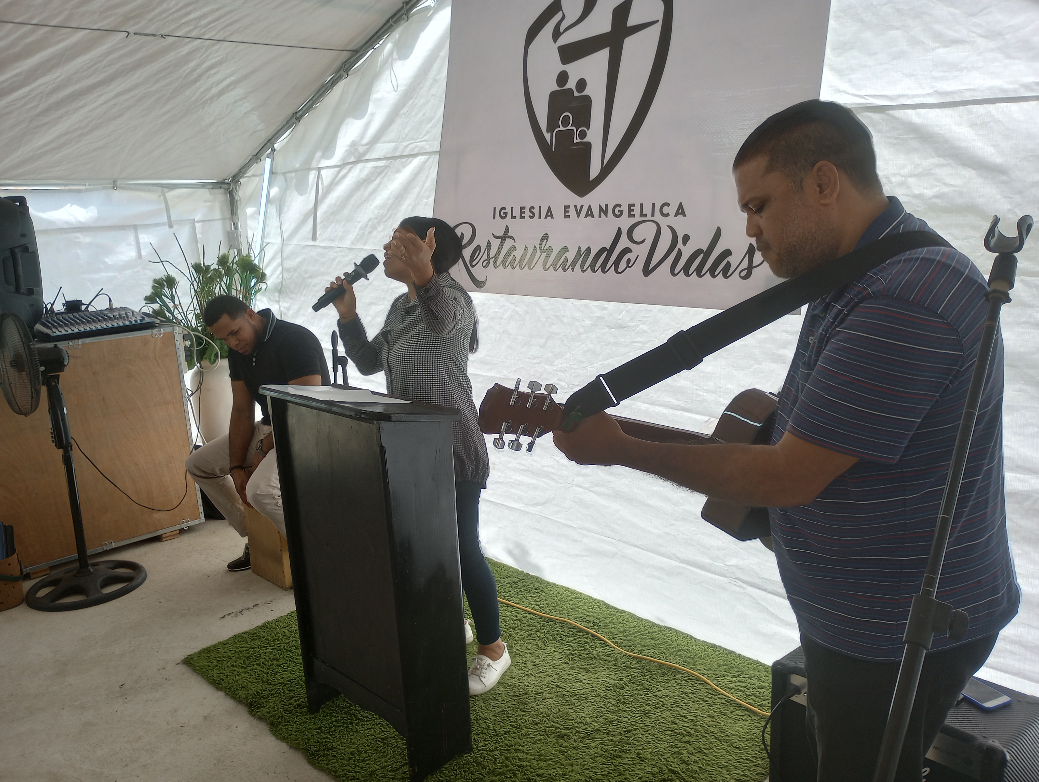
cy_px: 391
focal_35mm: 28
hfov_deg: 63.4
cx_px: 520
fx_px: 842
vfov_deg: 49.9
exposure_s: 1/128
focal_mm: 4.27
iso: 108
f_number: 1.8
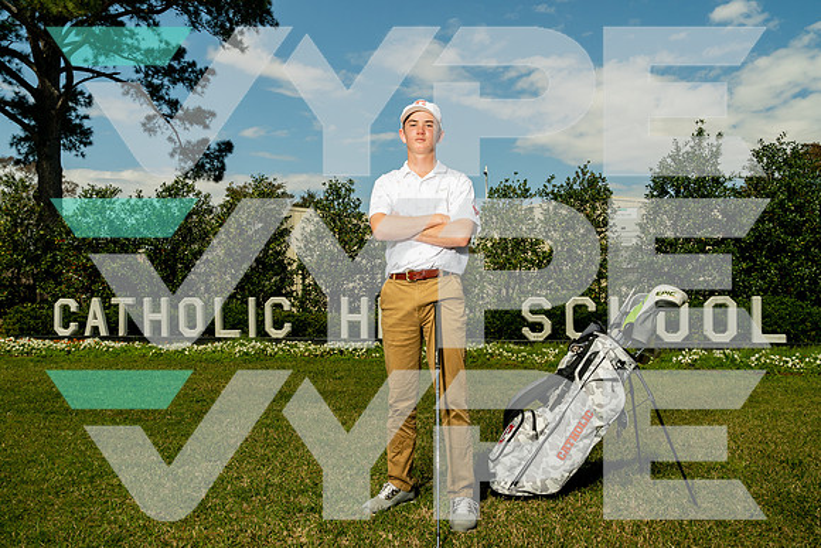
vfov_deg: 45.2
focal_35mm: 29
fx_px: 657
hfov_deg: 64.0
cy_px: 304
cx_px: 402
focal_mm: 24
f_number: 8
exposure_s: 1/250
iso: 100
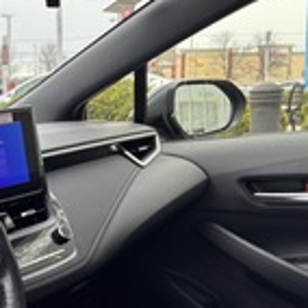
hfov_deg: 21.6
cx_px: -143
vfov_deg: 25.2
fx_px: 685
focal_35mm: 68
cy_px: 211
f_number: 1.6
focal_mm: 5.96
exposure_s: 1/141
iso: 40
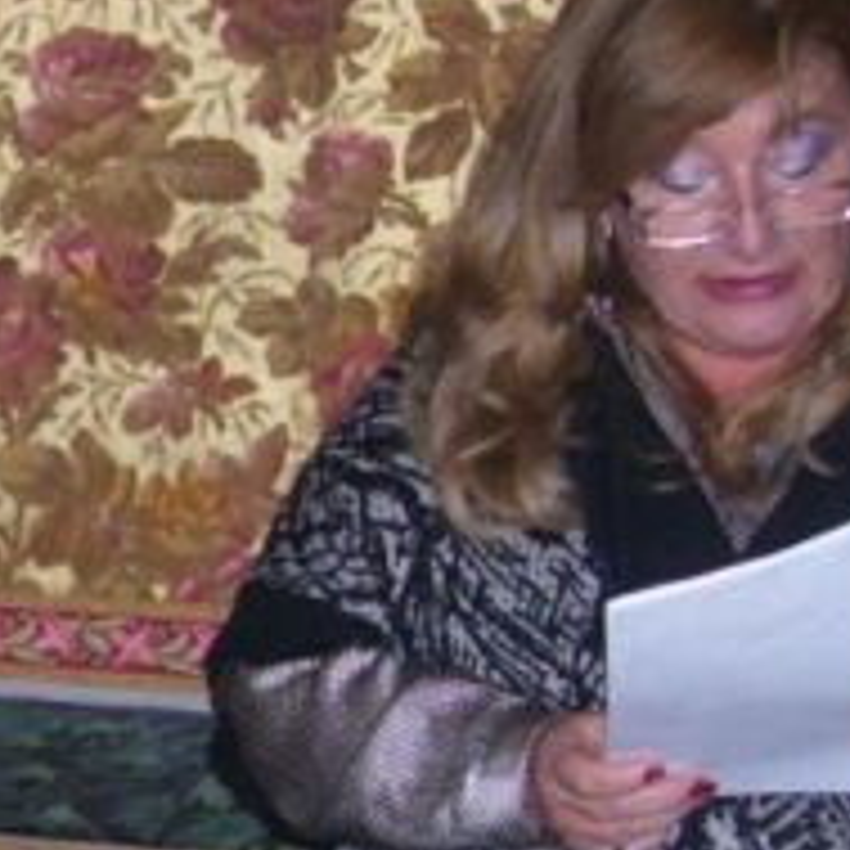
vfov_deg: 13.1
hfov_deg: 12.2
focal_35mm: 133
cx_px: -594
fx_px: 3695
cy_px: 675
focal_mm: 6
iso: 125
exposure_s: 1/60
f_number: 2.7
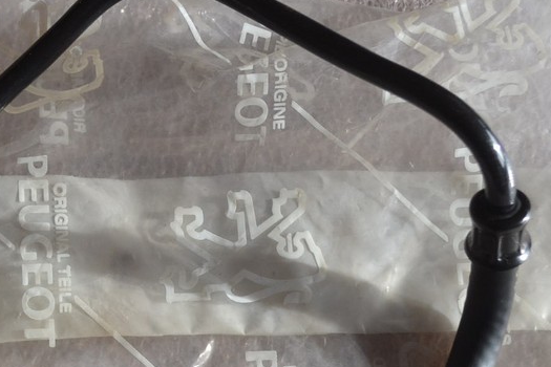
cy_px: 317
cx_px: -26
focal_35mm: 108
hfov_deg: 18.3
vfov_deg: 12.6
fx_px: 1653
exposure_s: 1/100
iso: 400
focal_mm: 28
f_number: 5
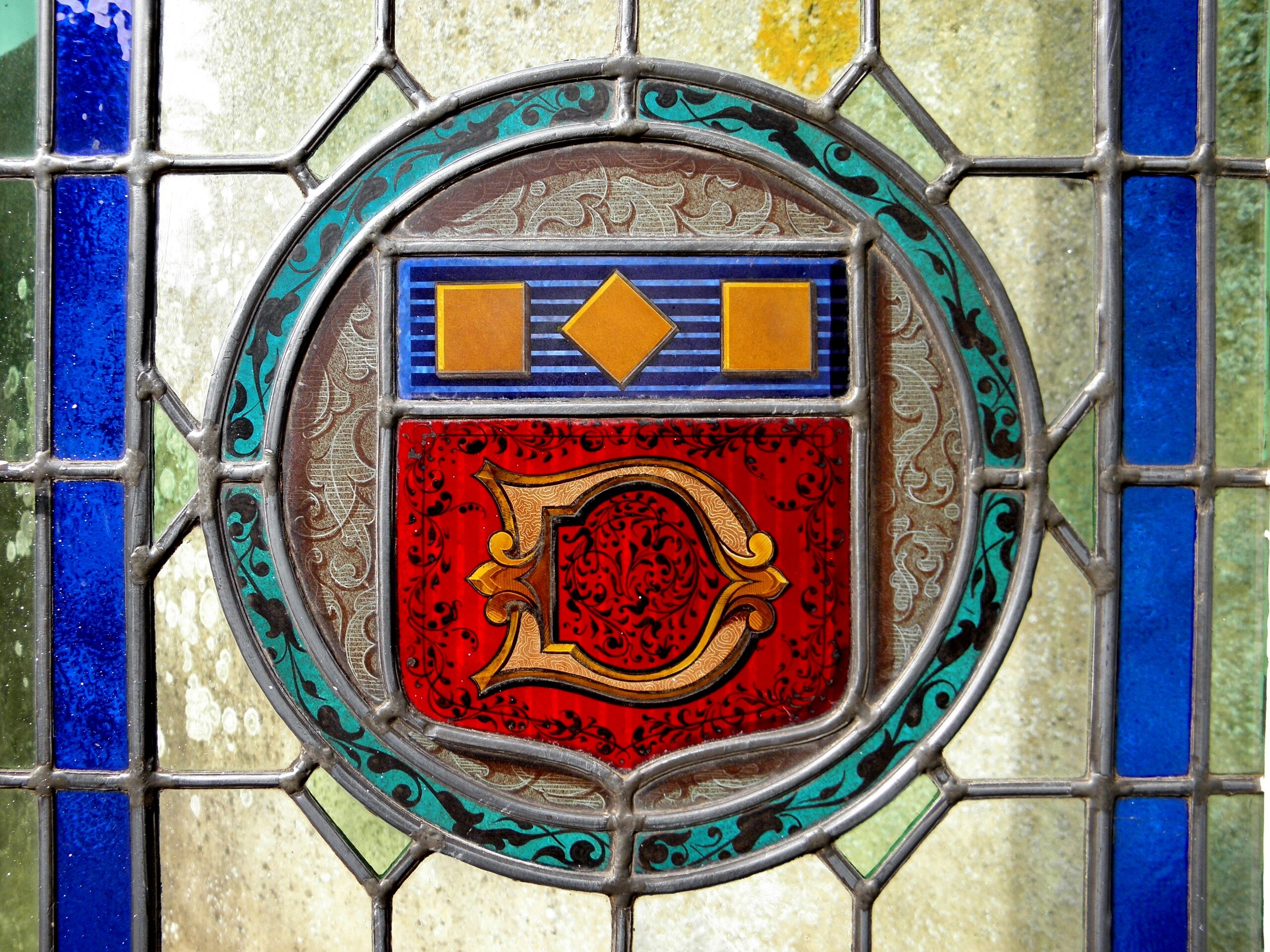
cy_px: 476
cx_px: 635
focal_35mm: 30
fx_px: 1101
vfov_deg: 46.8
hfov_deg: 60.0
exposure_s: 1/200
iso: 100
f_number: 3.6
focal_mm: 5.5
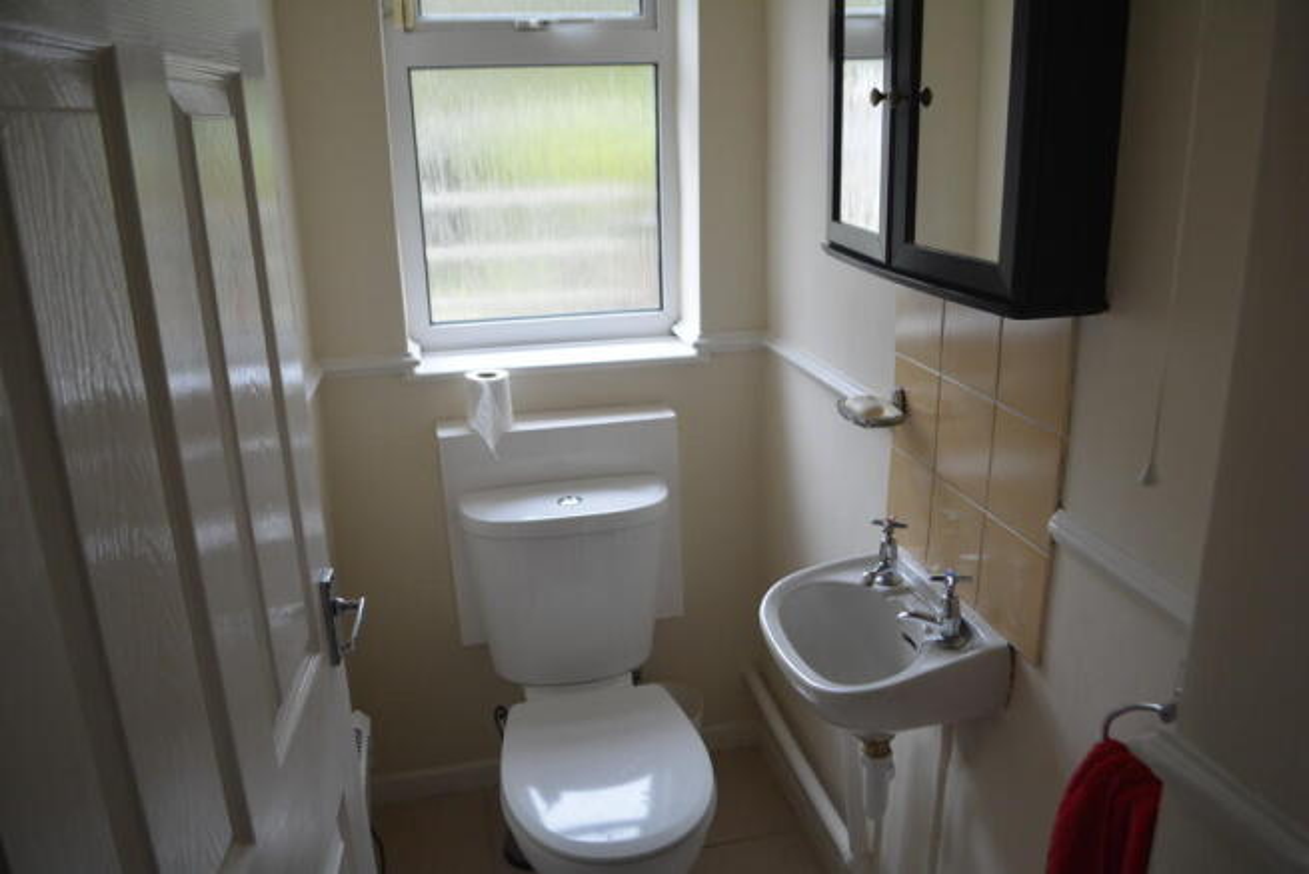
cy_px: 437
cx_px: 654
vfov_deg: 48.0
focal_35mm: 27
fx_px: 982
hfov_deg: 67.4
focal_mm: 18
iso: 500
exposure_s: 1/60
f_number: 4
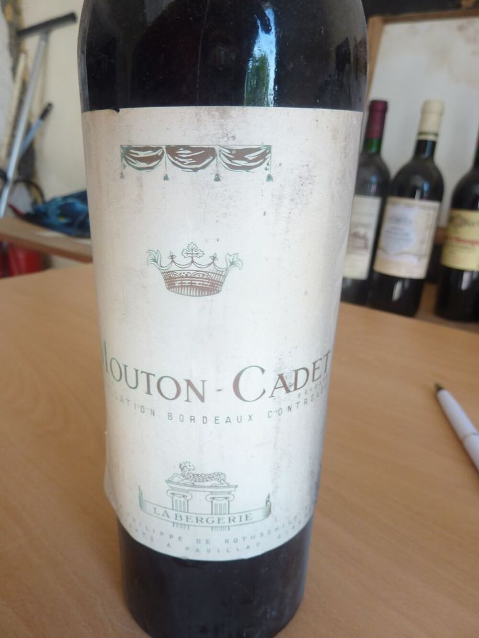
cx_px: 240
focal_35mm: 25
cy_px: 319
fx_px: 461
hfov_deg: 54.9
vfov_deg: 69.4
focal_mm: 4.1
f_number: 3.3
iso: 80
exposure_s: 1/30
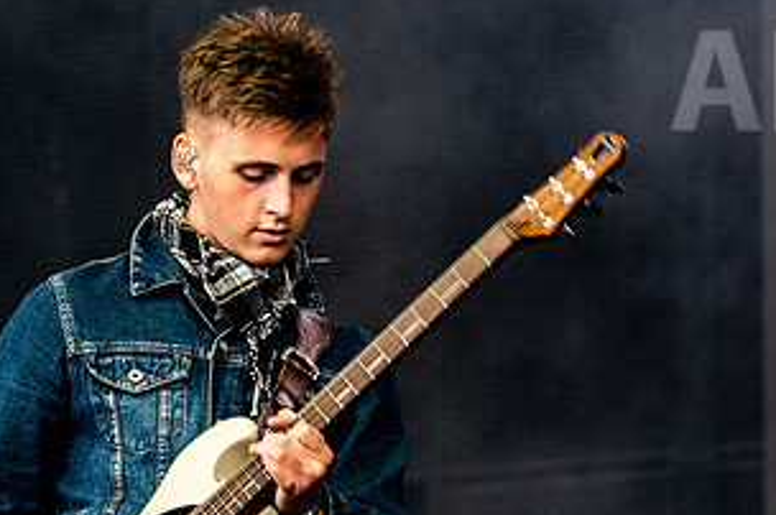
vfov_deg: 2.9
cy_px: 309
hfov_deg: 4.3
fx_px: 10292
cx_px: 327
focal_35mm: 478
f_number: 5.6
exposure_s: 1/640
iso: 1800
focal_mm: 200
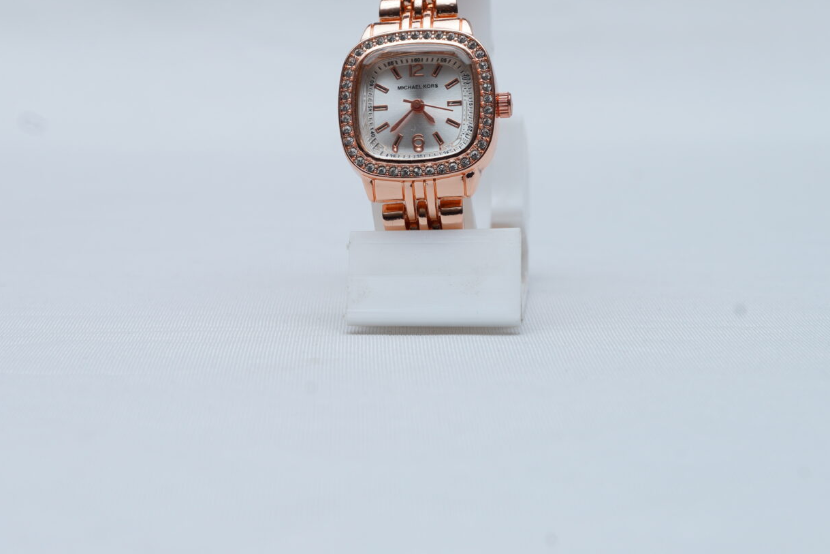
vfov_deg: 13.0
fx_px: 2421
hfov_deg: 19.4
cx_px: 367
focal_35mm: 105
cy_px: 94
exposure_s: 1/160
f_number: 9
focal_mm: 50
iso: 125
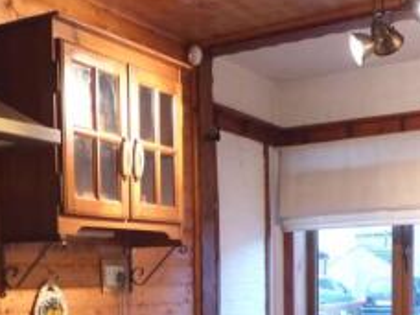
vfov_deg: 21.3
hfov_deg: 30.1
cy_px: 382
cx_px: 143
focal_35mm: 64
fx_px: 777
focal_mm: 4.5
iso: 400
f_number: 2.8
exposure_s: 1/13
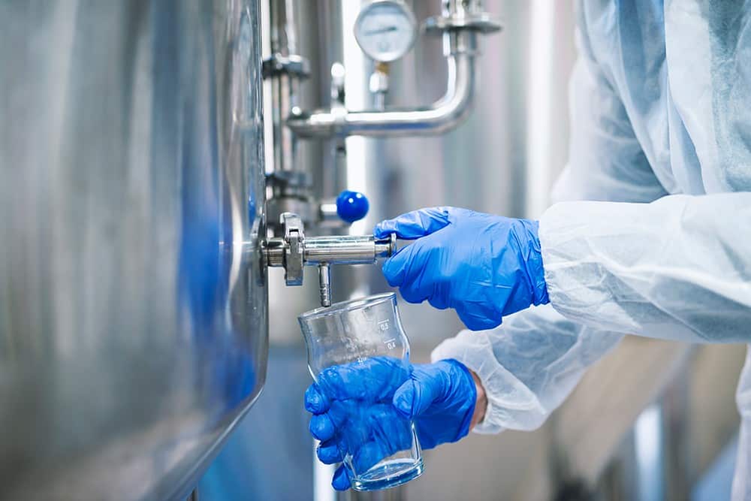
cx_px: 376
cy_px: 250
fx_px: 1043
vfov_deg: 27.0
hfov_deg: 39.6
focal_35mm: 50
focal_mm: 50
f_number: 1.8
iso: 500
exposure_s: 1/200
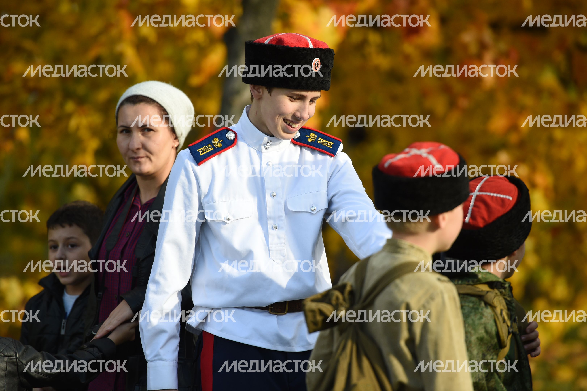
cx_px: 294
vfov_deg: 6.9
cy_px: 196
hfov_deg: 10.3
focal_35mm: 200
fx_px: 3259
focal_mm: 200
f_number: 3.2
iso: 1000
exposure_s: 1/5000
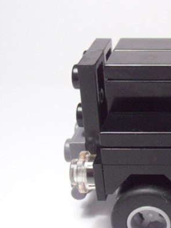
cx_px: 225
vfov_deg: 22.8
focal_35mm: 86
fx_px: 567
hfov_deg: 16.2
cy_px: 99
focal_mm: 6.61
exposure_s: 1/40
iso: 125
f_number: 3.9
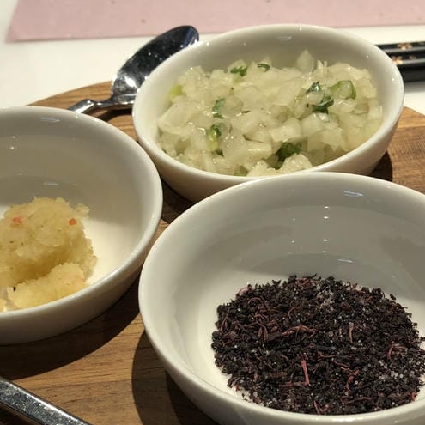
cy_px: 301
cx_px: 179
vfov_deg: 28.3
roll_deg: +3.4
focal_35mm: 60
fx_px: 833
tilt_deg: -43.9
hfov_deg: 28.6
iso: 40
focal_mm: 3.99
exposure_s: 1/30
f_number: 1.8
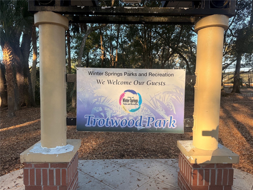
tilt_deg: -5.8
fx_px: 175
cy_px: 95
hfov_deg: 71.6
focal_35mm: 24
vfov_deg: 56.8
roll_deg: -0.8
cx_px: 126
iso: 80
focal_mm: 6.76
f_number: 1.78
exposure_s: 1/488
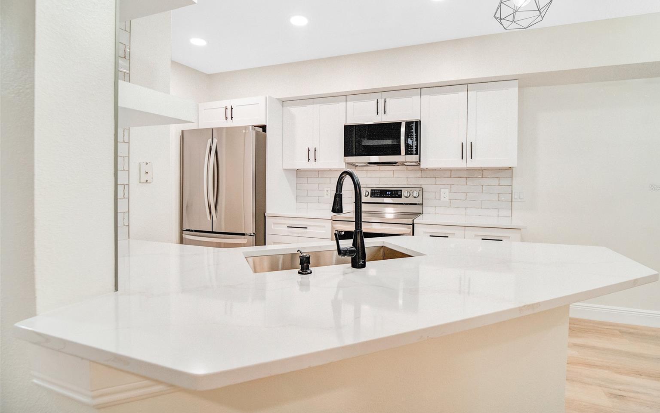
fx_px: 306
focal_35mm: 17
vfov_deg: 67.9
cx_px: 344
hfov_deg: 94.3
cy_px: 187
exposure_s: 1/200
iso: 3200
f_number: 4.5
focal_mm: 16
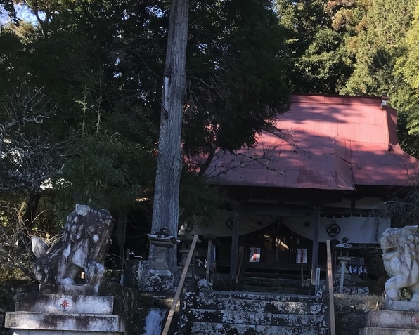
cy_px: 262
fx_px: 682
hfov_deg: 33.5
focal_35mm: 55
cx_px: 312
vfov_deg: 27.1
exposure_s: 1/451
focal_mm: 3.99
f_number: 1.8
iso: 20
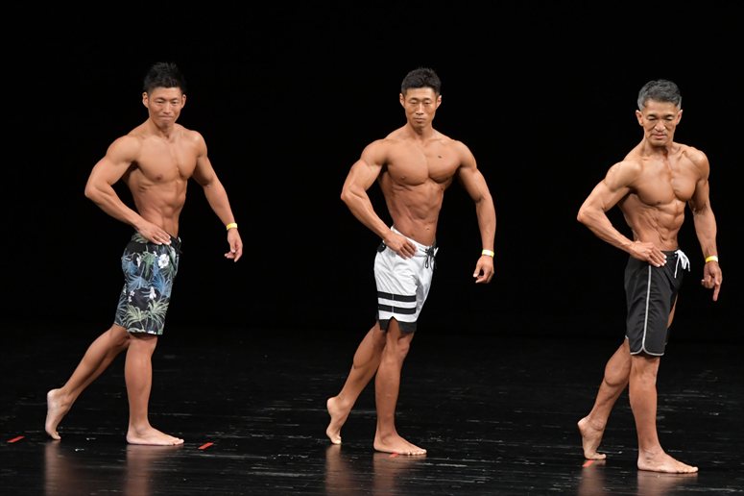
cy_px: 248
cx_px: 372
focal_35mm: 255
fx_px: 5267
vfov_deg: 5.4
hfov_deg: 8.1
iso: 3200
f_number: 5.6
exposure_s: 1/400
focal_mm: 170
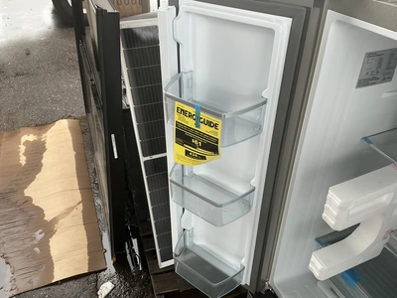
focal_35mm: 28
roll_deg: +1.1
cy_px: 149
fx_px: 321
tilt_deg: -36.5
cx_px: 198
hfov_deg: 63.4
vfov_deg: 49.7
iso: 32
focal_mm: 3
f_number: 1.8
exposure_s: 1/122
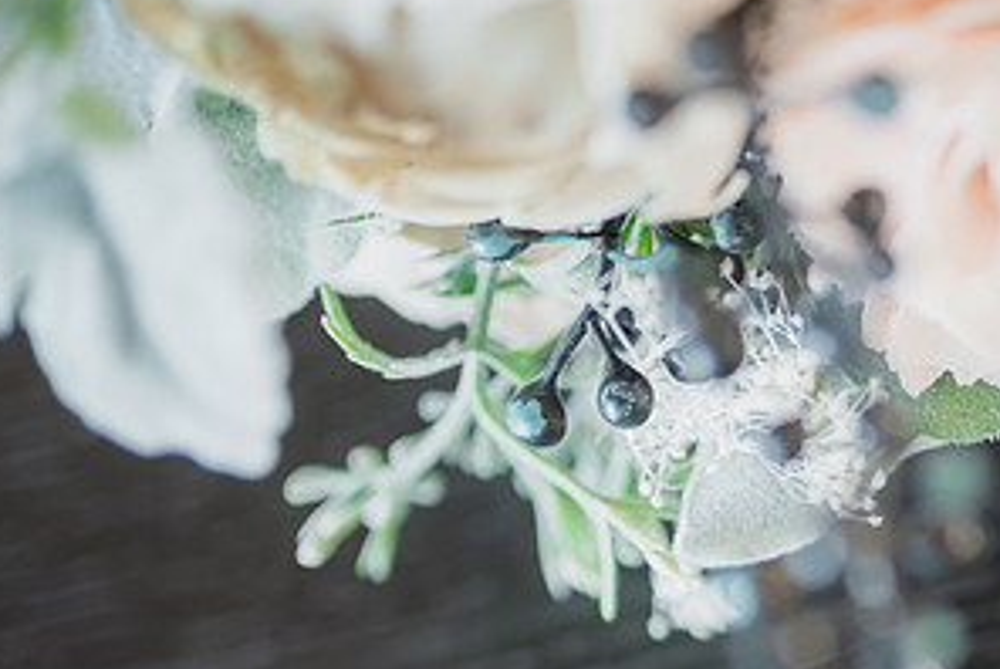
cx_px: 956
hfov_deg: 27.5
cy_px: 600
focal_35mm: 70
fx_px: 1946
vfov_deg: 19.2
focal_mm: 35
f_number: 1.4
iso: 400
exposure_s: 1/160
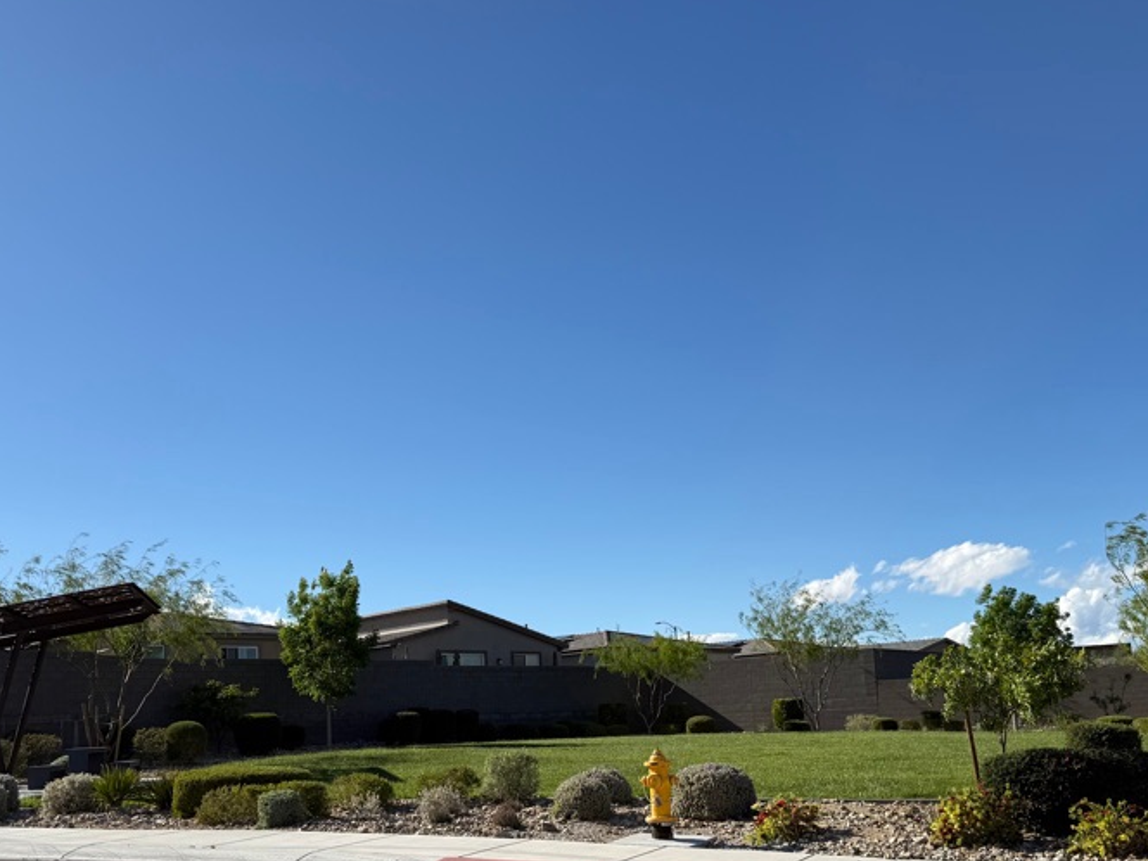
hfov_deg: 50.1
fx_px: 1227
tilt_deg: +6.5
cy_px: 576
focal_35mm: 37
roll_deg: +2.2
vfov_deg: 38.2
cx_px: 553
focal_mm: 6.76
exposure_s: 1/6173
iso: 80
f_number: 1.78
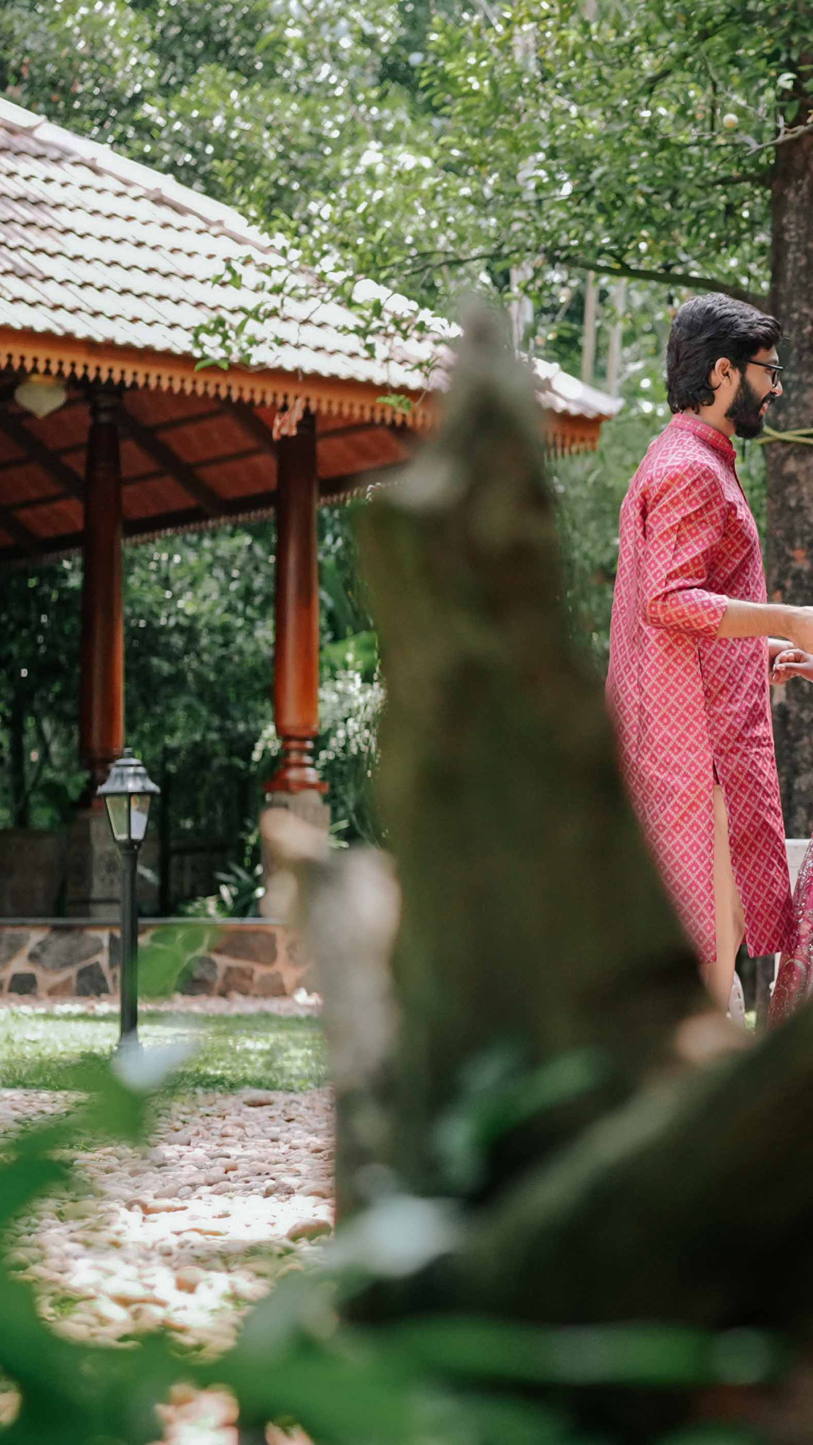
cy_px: 674
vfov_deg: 27.2
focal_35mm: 78
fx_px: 2990
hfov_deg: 14.7
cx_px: 1088
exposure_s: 1/2500
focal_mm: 35
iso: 800
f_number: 1.8
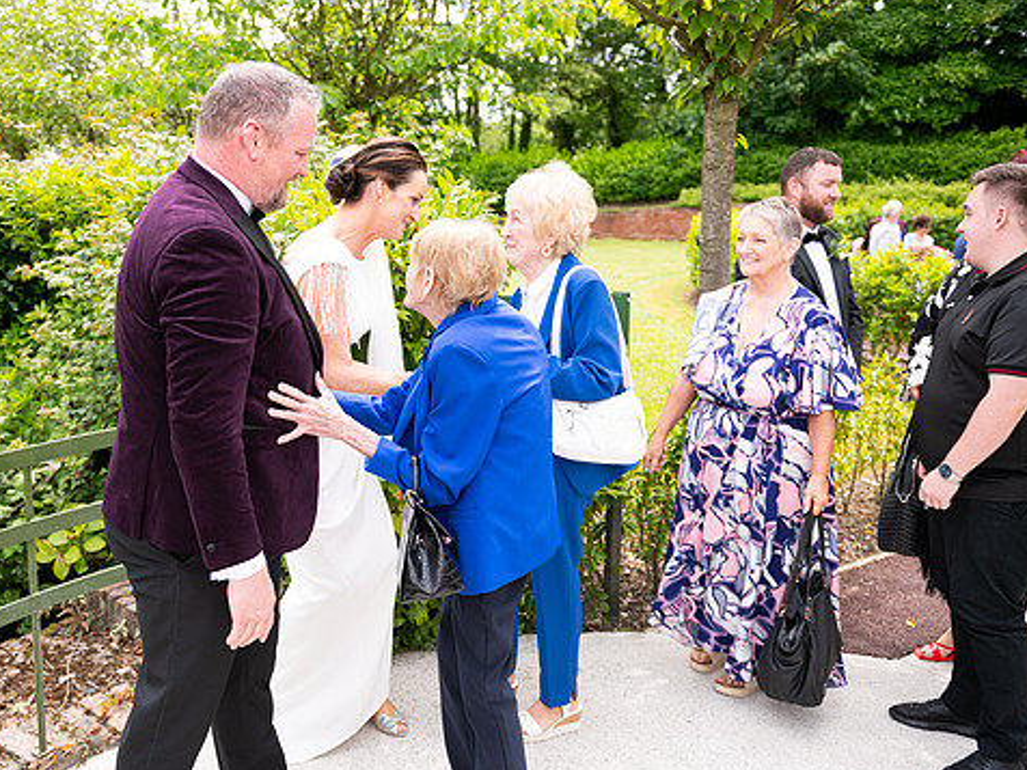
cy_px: 402
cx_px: 429
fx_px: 1009
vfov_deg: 41.8
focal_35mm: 34
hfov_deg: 53.7
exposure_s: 1/1250
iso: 250
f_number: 3.5
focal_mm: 29
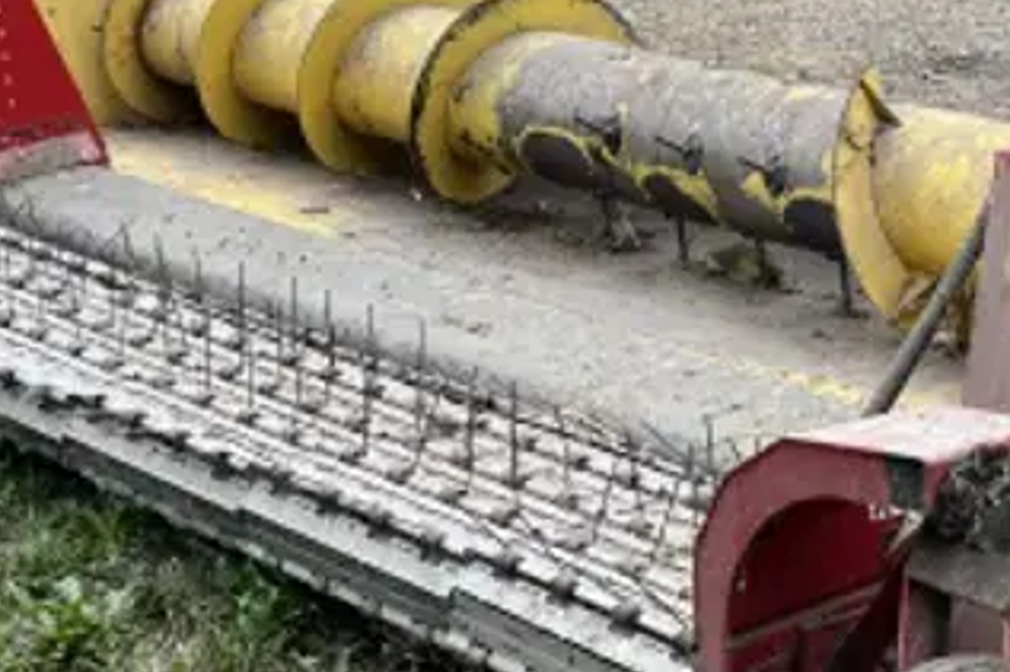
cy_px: 213
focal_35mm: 82
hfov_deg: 24.2
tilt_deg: -19.0
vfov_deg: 16.6
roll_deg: +1.4
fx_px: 2299
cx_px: 860
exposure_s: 1/873
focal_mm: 5.7
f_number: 1.5
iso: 50
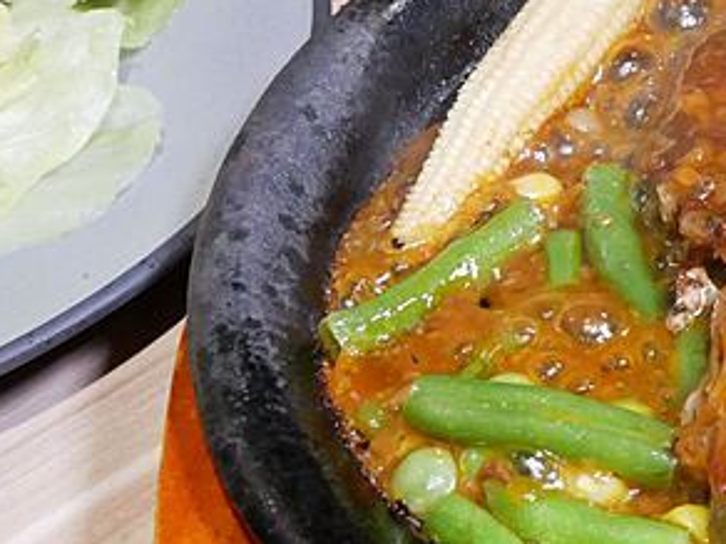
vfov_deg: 15.3
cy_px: 91
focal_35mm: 96
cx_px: 937
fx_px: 2013
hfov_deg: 19.0
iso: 1600
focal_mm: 14
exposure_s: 1/60
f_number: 6.3
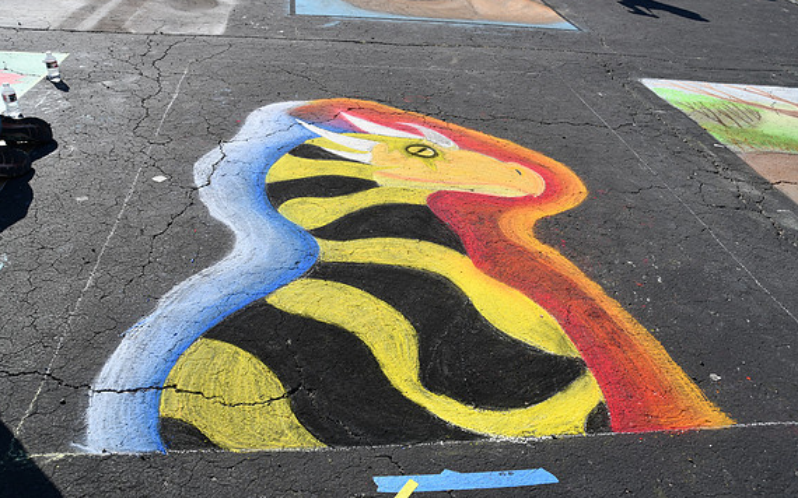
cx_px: 402
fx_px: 609
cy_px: 239
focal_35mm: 28
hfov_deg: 66.5
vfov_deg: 44.5
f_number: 9
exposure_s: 1/320
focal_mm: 18
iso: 100
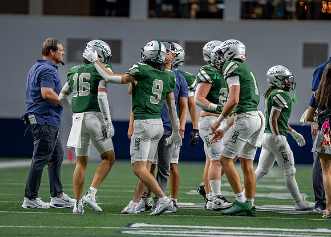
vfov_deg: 5.1
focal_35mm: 281
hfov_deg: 7.2
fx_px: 2638
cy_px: 128
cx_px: 155
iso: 1600
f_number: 2.8
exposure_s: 1/1000
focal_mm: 200
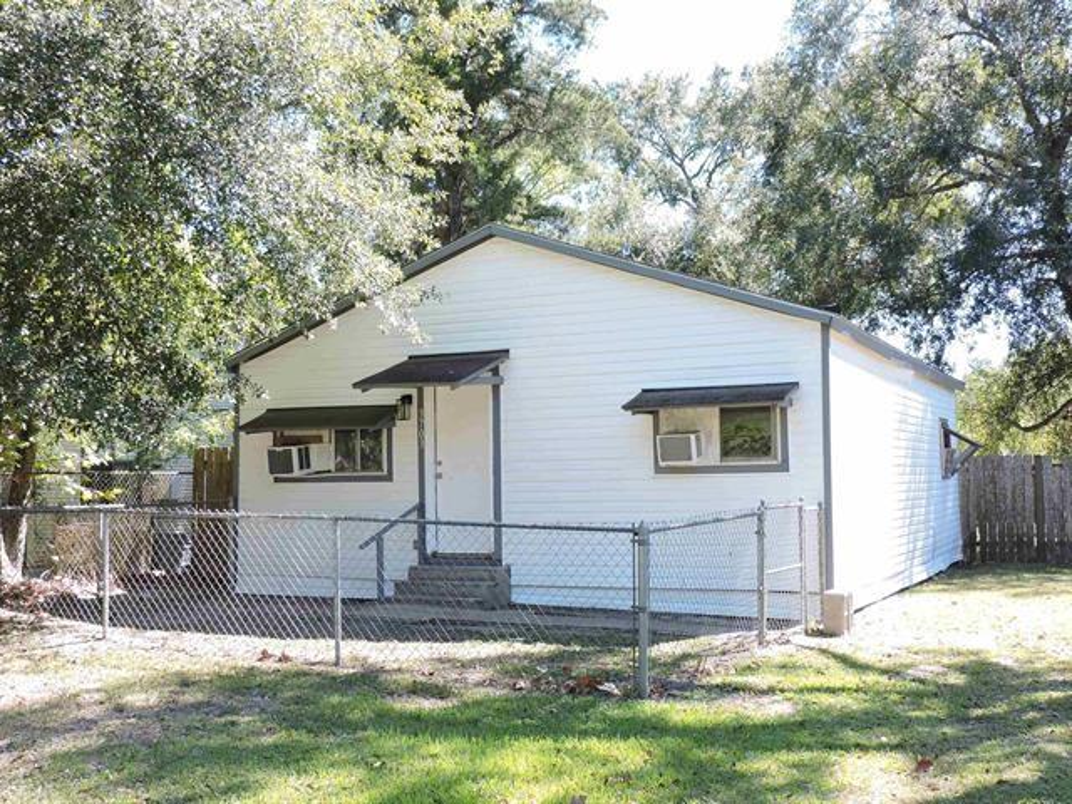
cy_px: 402
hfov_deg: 46.8
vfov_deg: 36.0
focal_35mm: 40
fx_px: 1239
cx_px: 536
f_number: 3.3
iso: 100
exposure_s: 1/125
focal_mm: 7.1
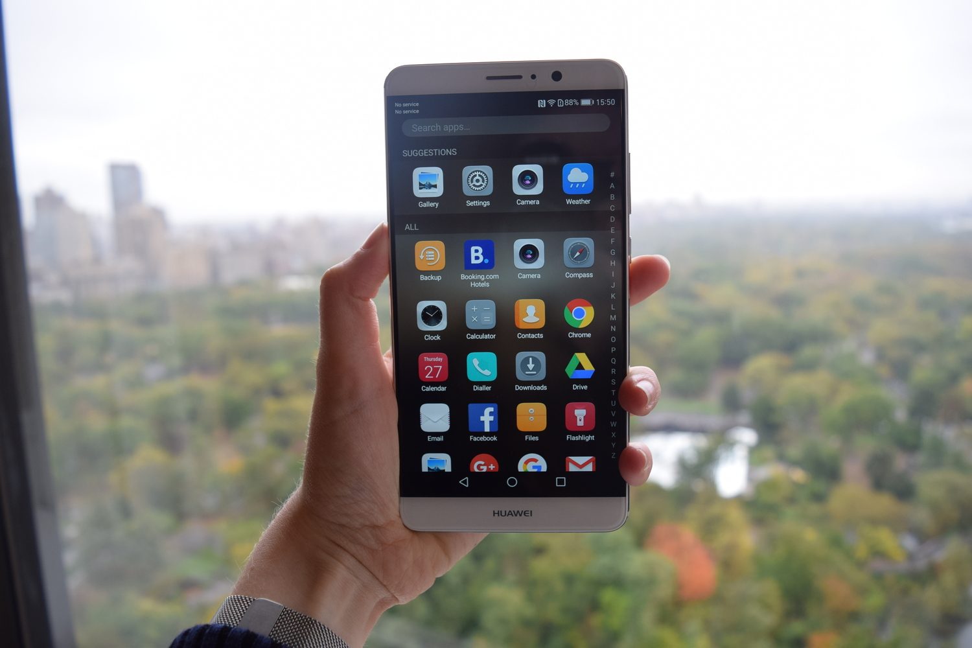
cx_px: 486
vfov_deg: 43.6
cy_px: 324
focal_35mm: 30
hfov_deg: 61.9
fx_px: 810
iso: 400
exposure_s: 1/100
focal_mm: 20
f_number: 5
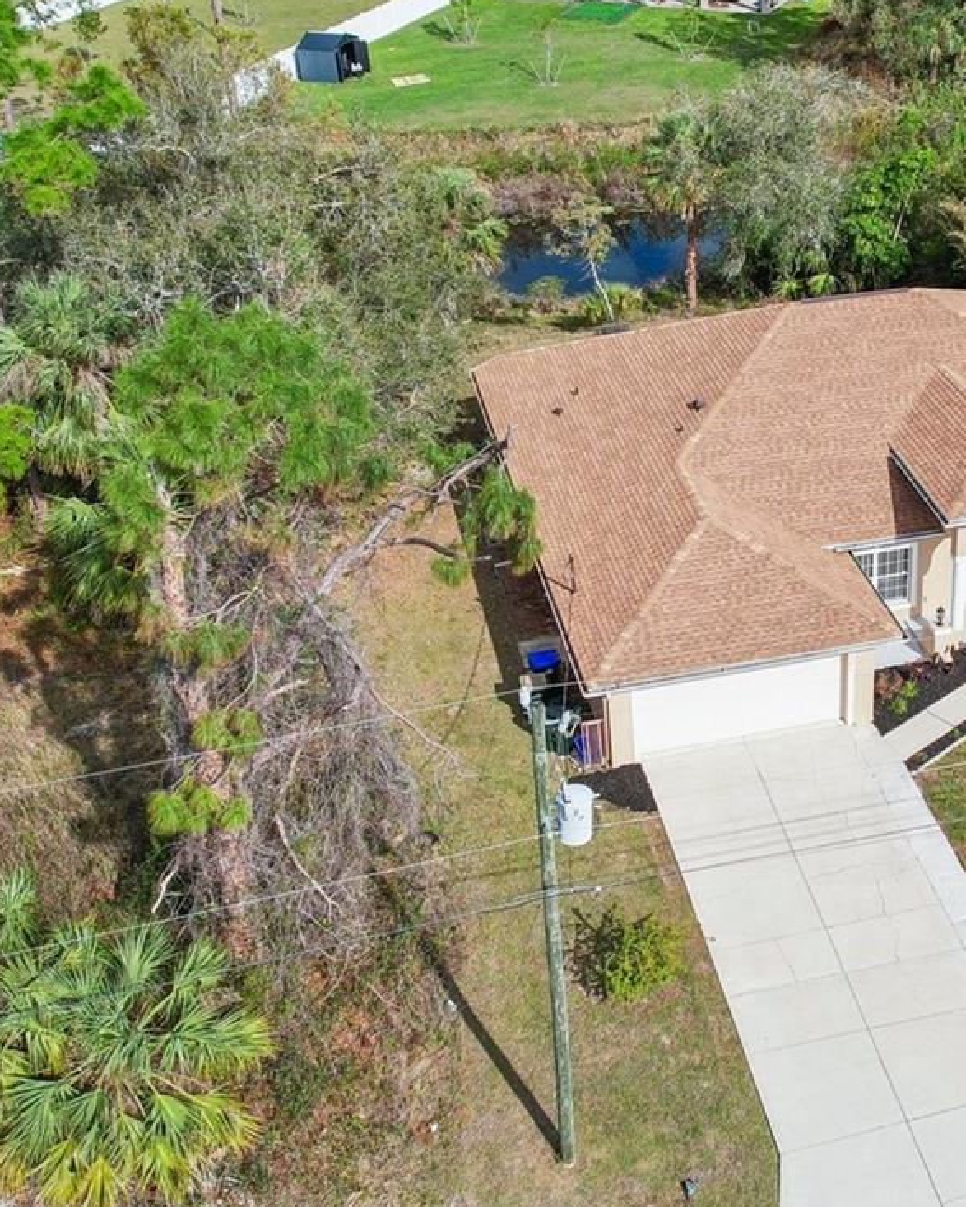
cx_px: 834
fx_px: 1609
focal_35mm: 45
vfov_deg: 41.1
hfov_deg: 32.1
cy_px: 526
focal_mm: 8.4
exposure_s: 1/2500
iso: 160
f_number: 2.8
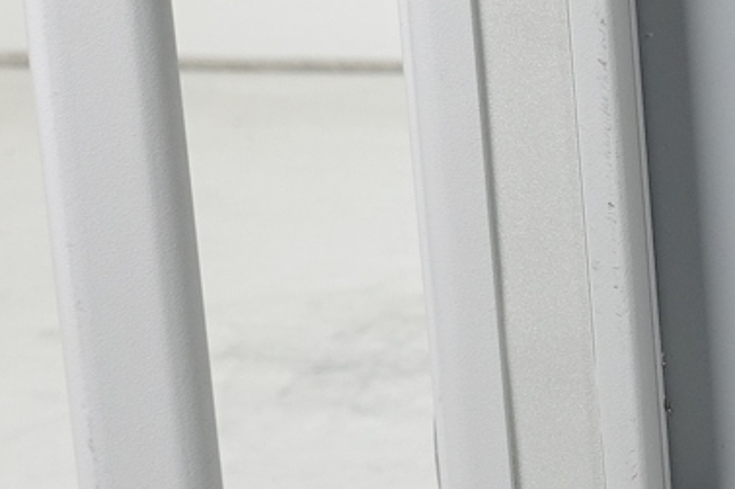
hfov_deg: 7.2
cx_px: 1858
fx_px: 5428
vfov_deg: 5.2
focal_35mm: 266
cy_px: 336
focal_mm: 18.1
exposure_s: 1/80
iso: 125
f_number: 5.6
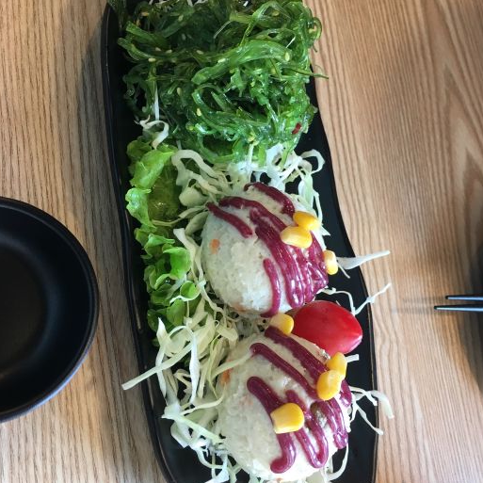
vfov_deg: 47.2
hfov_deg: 47.2
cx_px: 244
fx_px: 553
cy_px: 222
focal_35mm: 35
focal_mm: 4.15
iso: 40
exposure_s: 1/33
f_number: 2.2
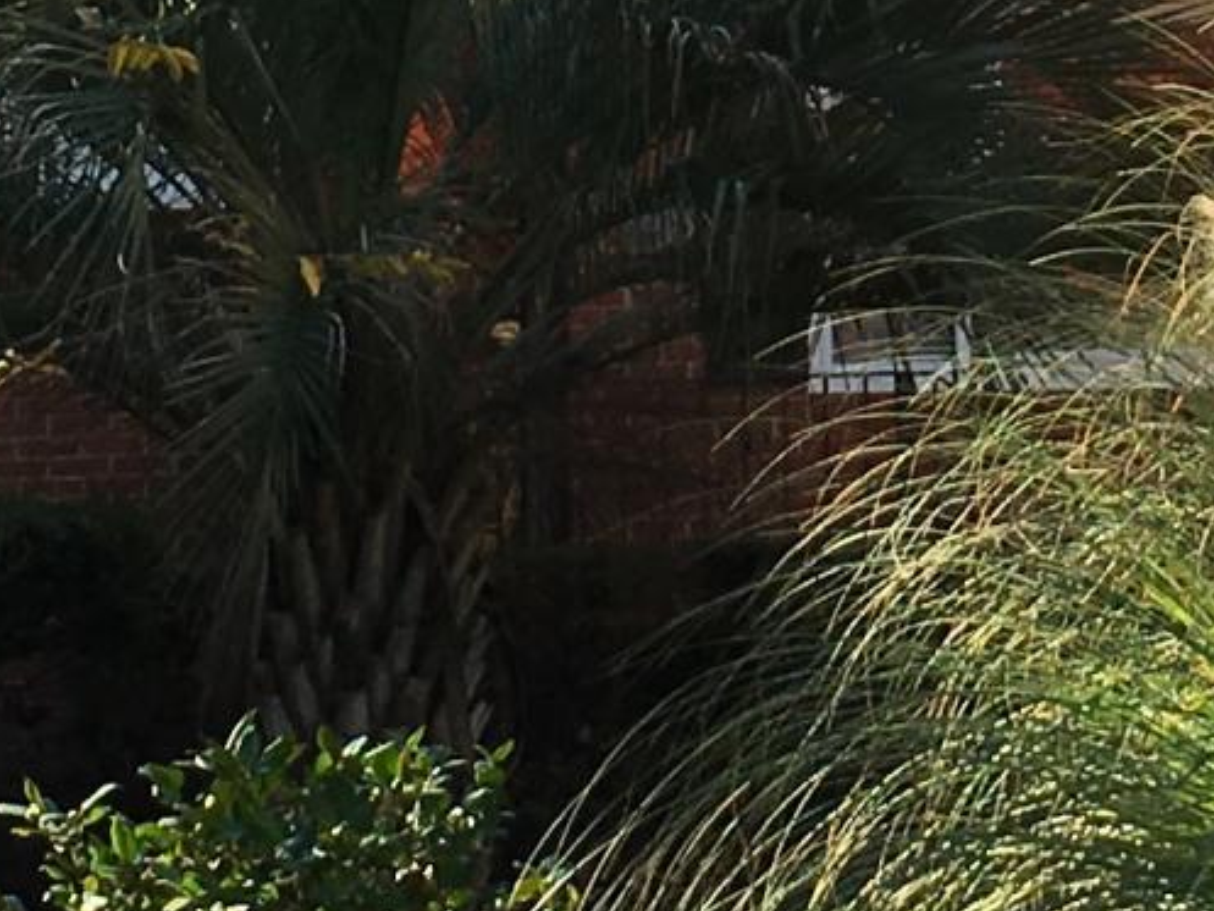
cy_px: -398
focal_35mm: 175
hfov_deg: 11.2
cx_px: 1170
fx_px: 6139
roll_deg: +0.8
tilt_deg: +8.0
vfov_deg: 8.3
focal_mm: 4.15
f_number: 2.2
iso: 25
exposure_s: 1/527
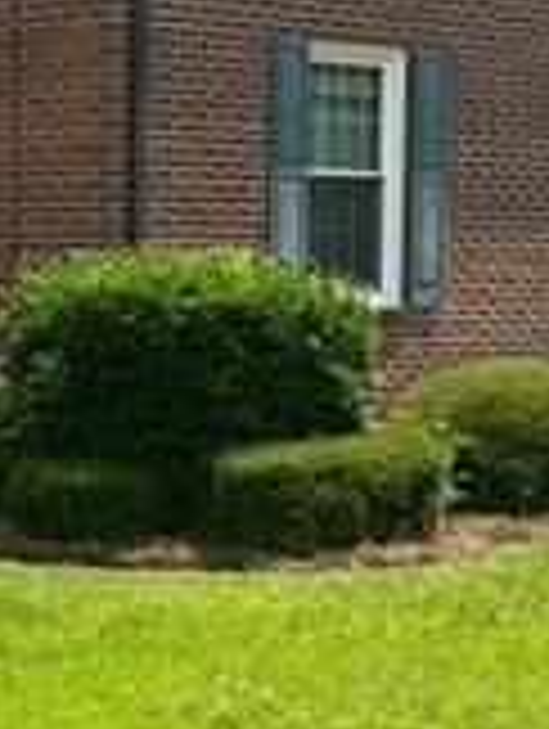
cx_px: 63
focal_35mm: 123
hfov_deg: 12.0
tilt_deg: -5.3
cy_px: 459
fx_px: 2594
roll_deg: +0.2
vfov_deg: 16.0
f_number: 1.6
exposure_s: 1/2825
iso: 50
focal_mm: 5.1
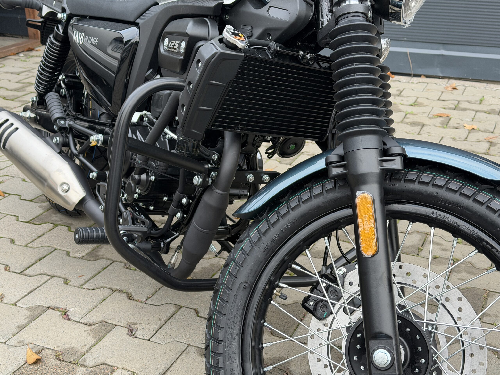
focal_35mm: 48
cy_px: 188
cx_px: 250
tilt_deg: -22.0
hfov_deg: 39.7
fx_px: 693
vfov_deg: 30.3
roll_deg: +0.0
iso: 160
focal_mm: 6.76
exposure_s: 1/210
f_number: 1.78
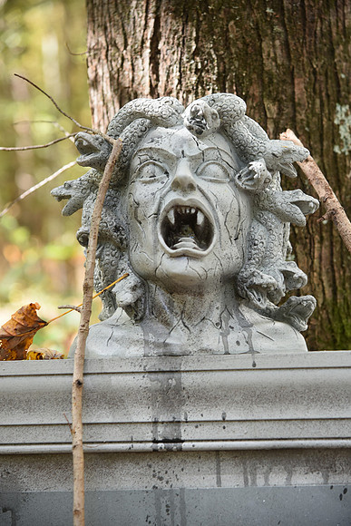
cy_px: 263
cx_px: 176
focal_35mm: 98
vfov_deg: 20.8
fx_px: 1432
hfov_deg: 14.0
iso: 800
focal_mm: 98
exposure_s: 1/125
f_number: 5.6
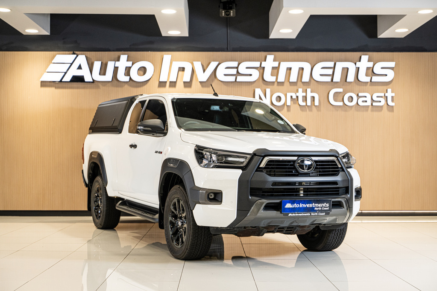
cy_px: 146
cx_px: 218
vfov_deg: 25.1
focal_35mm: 54
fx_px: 655
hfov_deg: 36.9
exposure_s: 1/160
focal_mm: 54
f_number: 3.5
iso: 640
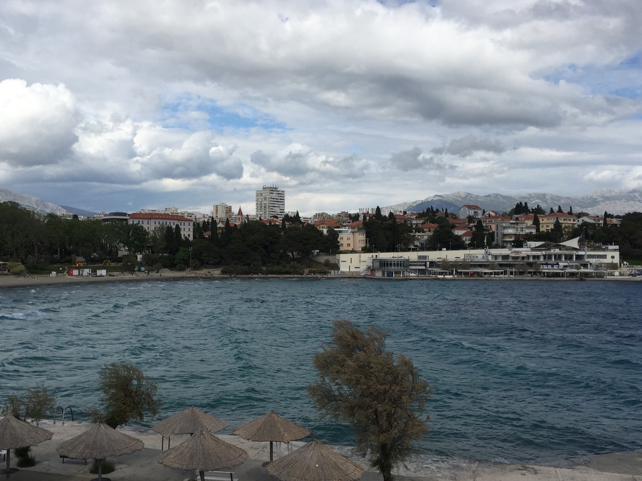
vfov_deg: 39.6
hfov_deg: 51.2
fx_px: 668
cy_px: 256
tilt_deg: +2.0
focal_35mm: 36
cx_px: 275
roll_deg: -0.5
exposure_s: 1/2639
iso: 32
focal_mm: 4.15
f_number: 2.2
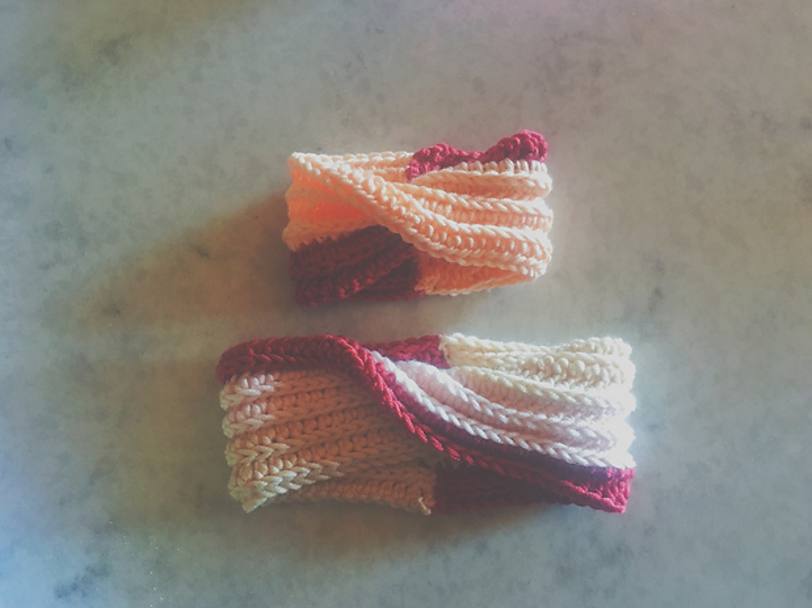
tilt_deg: -79.8
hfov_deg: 60.0
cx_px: 403
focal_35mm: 30
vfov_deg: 46.8
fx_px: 704
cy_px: 309
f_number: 2.2
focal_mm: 4.15
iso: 160
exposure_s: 1/30
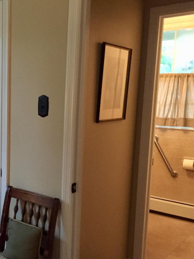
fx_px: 336
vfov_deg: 42.0
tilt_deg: -9.9
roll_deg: -1.2
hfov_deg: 30.2
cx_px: 5
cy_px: 147
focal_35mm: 45
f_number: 2.2
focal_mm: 4.15
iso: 400
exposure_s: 1/15
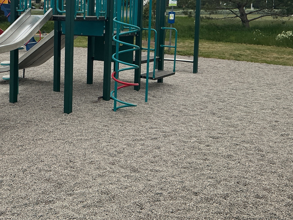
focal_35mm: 48
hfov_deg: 39.1
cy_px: 56
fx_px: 406
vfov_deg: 29.8
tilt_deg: -5.2
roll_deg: +0.9
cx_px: 94
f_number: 1.8
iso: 25
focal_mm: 3
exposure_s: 1/1577
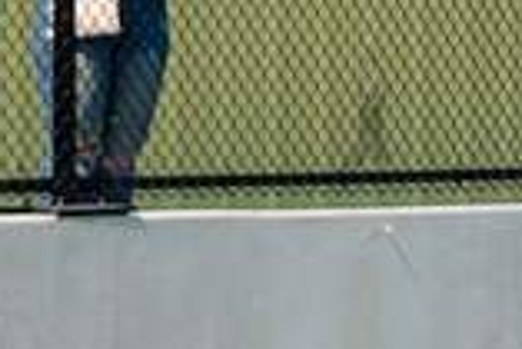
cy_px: 340
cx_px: -68
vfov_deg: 4.8
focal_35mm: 287
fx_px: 4165
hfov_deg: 7.1
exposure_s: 1/2000
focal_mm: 60
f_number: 4.5
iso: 320
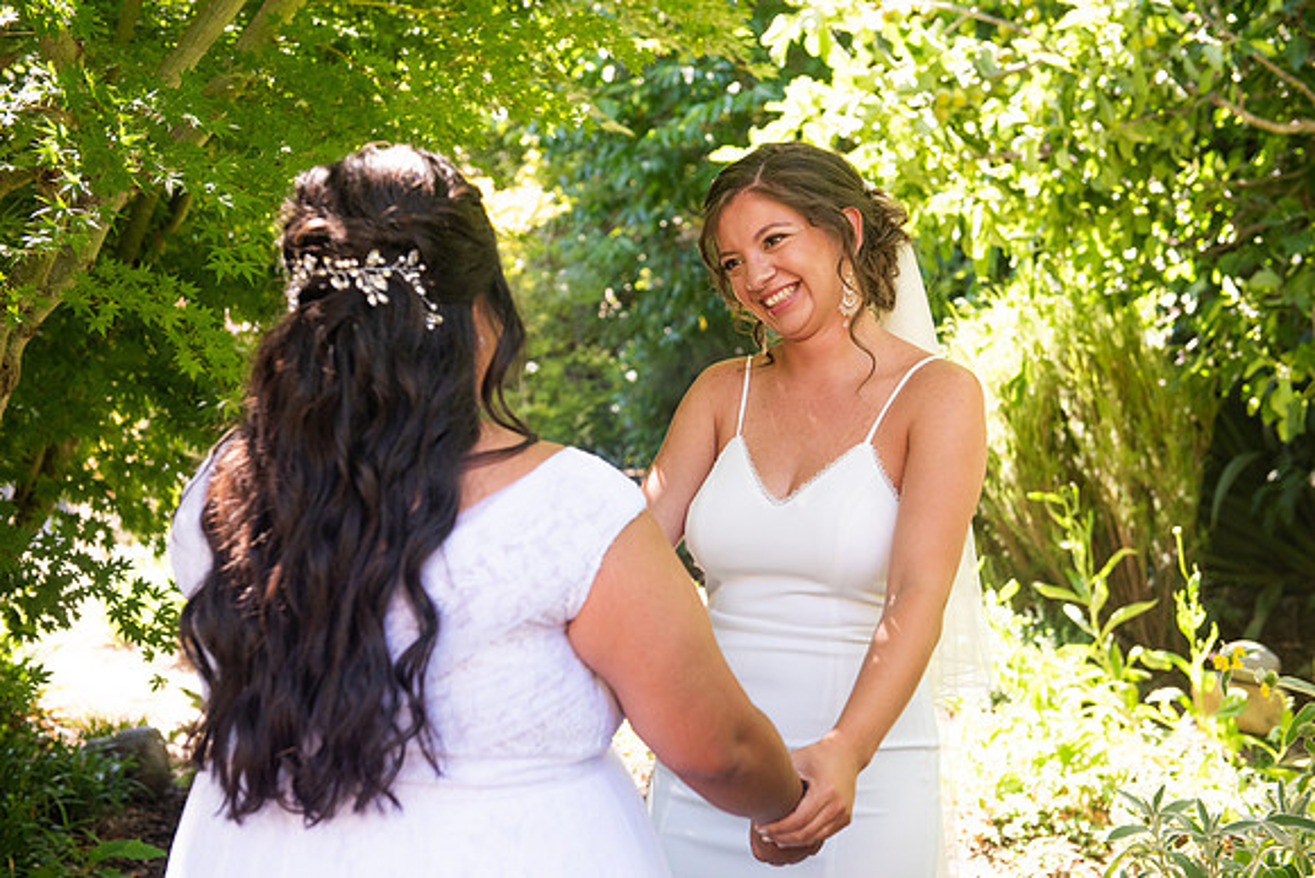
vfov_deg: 26.0
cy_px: 439
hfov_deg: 38.2
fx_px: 1900
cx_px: 658
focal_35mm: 52
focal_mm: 52
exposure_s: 1/320
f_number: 4
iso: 640
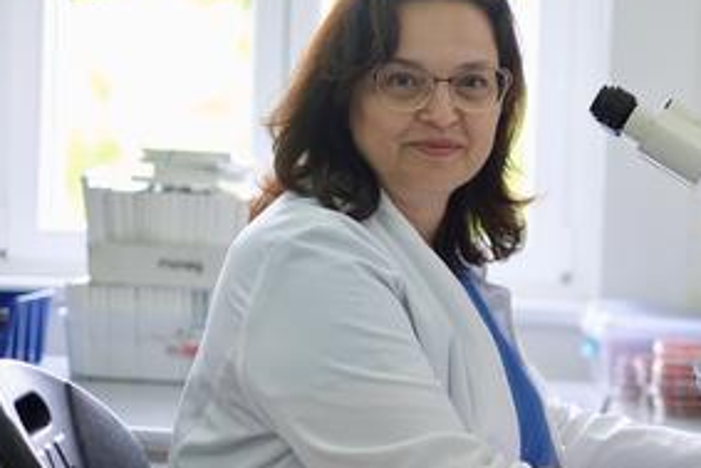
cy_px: 261
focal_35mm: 84
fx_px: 1636
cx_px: 528
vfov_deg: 16.3
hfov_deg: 23.9
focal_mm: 35
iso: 250
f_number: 1.4
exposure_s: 1/250
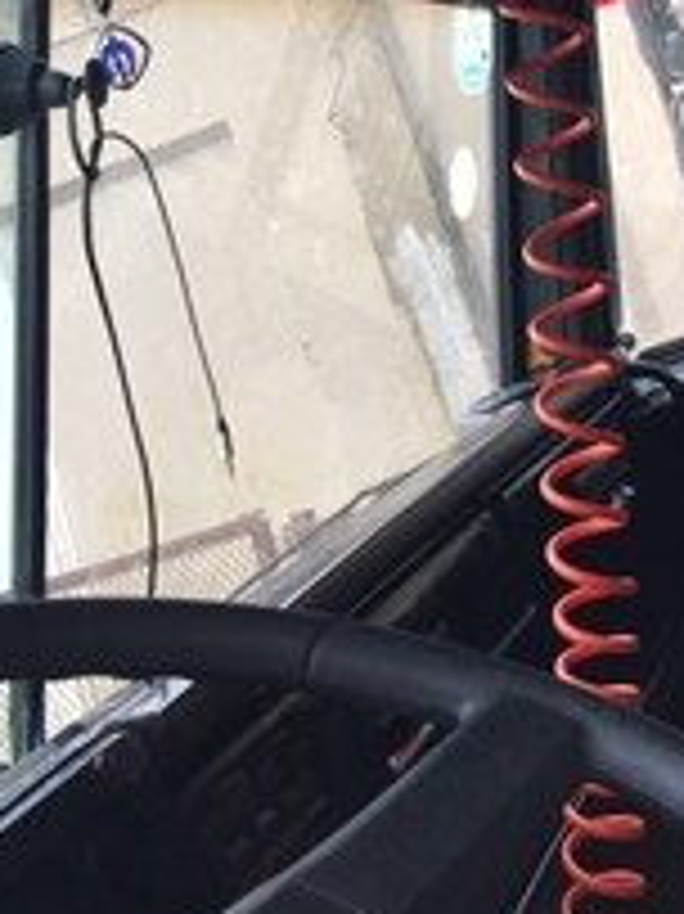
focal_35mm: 71
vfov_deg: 25.1
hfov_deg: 20.7
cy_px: -144
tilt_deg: +7.4
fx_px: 1873
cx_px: 396
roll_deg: +18.7
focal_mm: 4.15
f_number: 2.2
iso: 32
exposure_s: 1/104
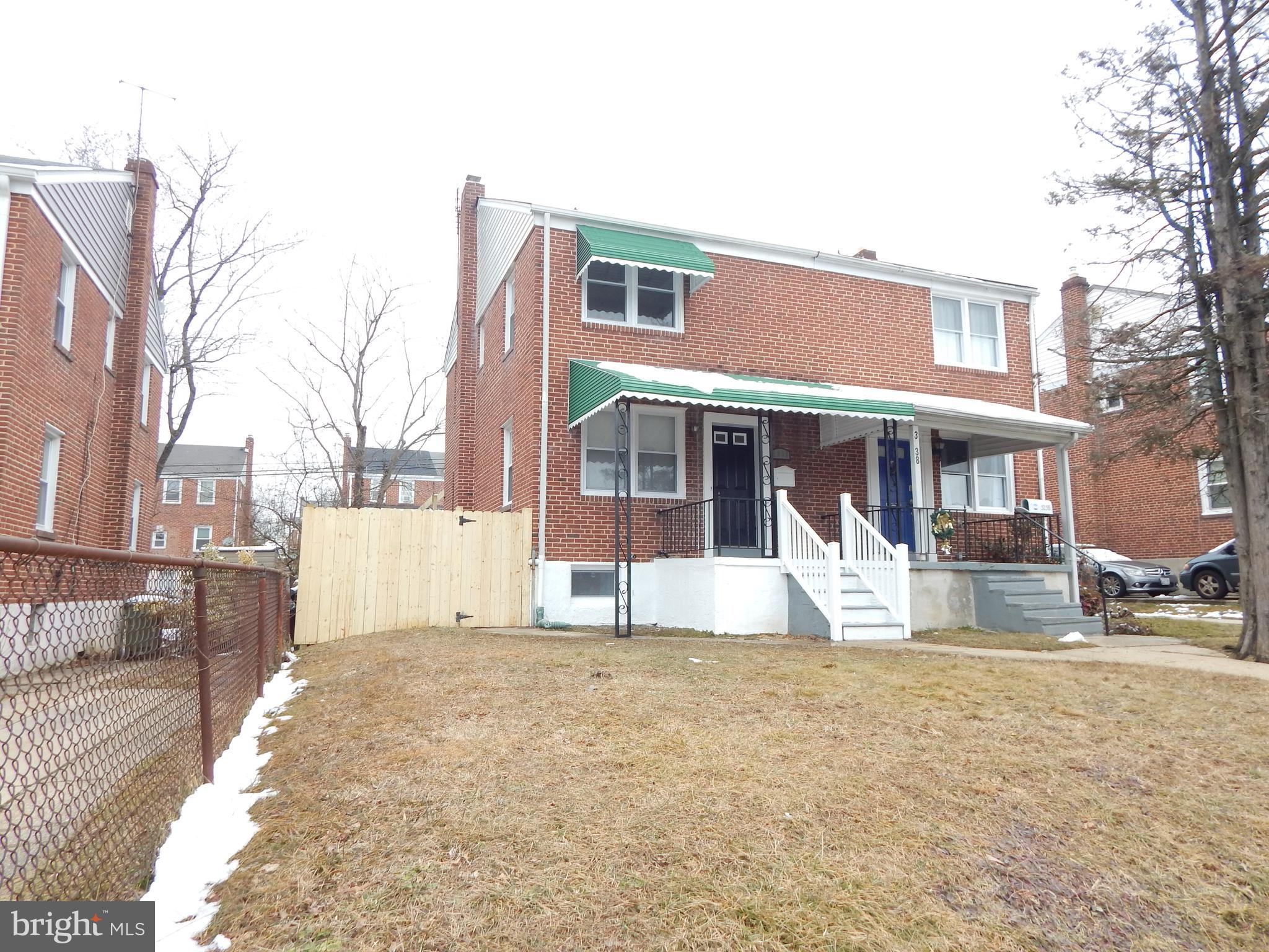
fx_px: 807
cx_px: 634
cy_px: 476
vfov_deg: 61.1
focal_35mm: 22
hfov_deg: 76.4
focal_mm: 4
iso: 125
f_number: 3
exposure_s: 1/320
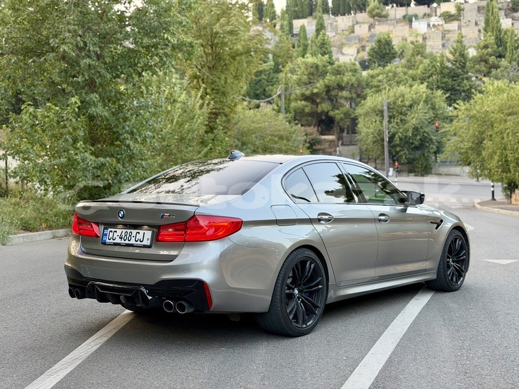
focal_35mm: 48
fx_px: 720
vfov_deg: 30.3
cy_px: 194
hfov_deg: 39.7
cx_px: 260
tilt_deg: -6.6
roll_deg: +2.6
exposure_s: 1/80
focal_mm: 6.76
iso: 100
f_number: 1.78
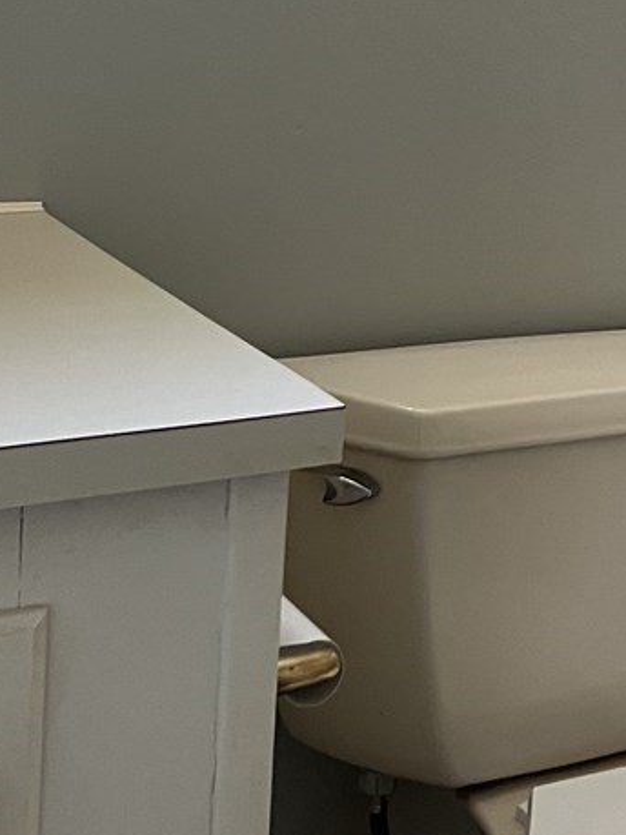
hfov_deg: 15.9
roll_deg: -5.9
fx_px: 2099
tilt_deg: -6.2
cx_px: 861
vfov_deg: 22.0
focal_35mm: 87
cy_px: 76
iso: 200
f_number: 1.5
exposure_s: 1/60
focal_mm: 5.7
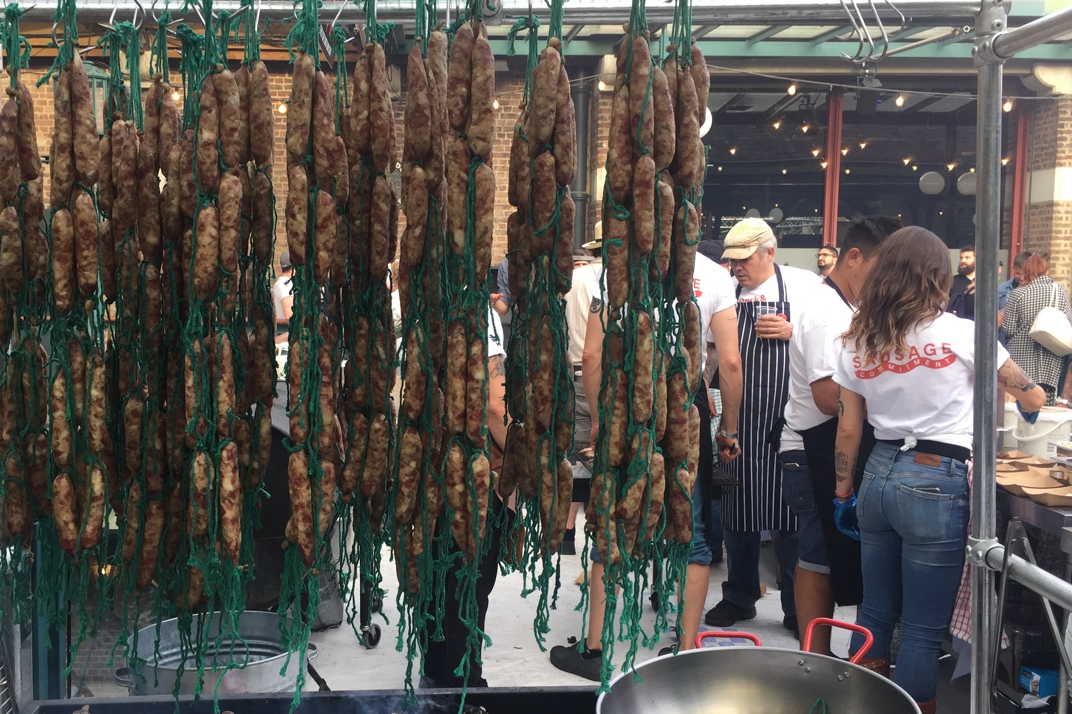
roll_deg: -1.1
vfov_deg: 35.9
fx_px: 1102
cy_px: 366
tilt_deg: -4.0
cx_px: 441
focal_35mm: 37
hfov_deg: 51.6
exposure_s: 1/100
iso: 32
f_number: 2.2
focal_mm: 4.15
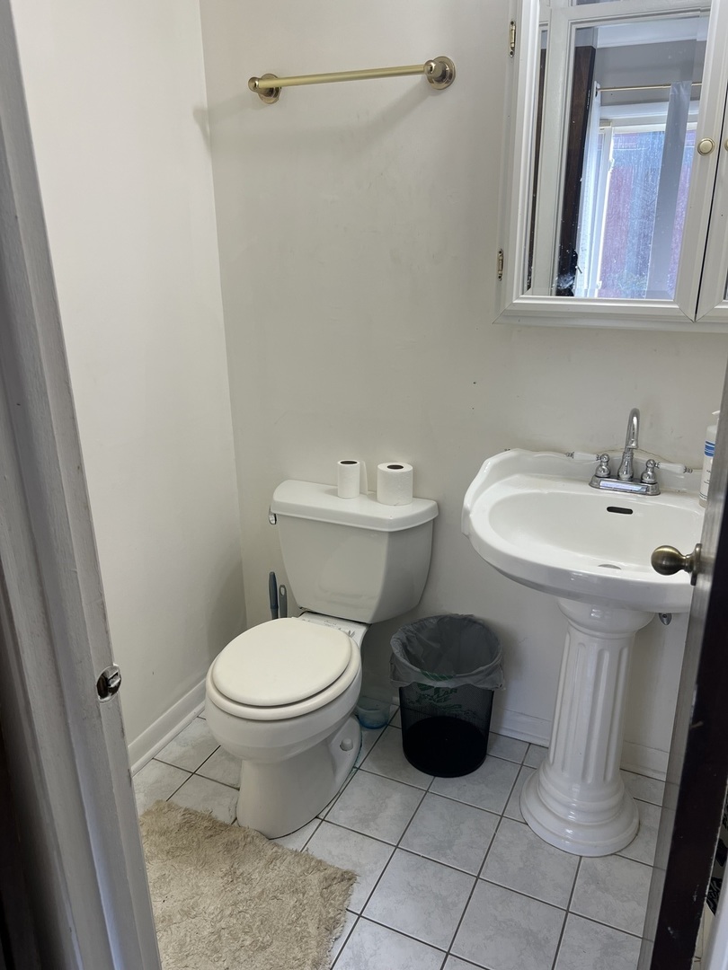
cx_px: 364
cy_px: 485
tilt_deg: -19.6
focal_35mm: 26
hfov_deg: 53.1
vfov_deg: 67.3
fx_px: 729
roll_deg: +2.0
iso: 40
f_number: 1.5
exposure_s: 1/120
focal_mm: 5.7
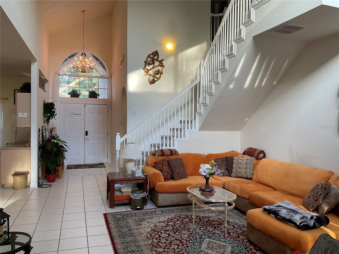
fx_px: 284
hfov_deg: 61.7
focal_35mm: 29
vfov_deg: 48.2
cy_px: 127
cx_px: 170
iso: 64
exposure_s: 1/120
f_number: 1.8
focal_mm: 3
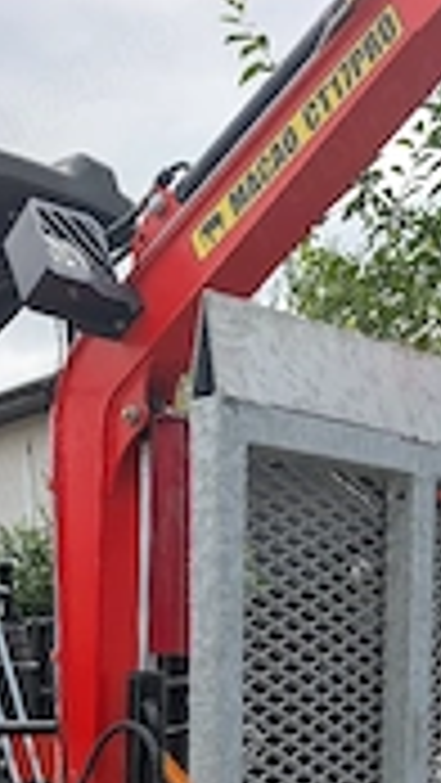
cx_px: 122
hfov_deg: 19.9
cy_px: 873
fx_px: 1246
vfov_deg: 30.9
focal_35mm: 60
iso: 21
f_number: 1.68
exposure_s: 1/909
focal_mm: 6.9
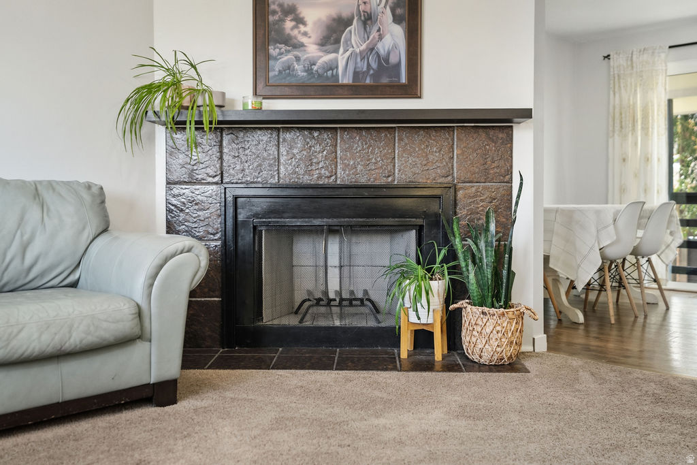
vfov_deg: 37.9
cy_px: 232
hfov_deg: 54.4
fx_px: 678
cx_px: 348
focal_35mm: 35
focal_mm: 35
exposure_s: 1/40
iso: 1000
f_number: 3.2
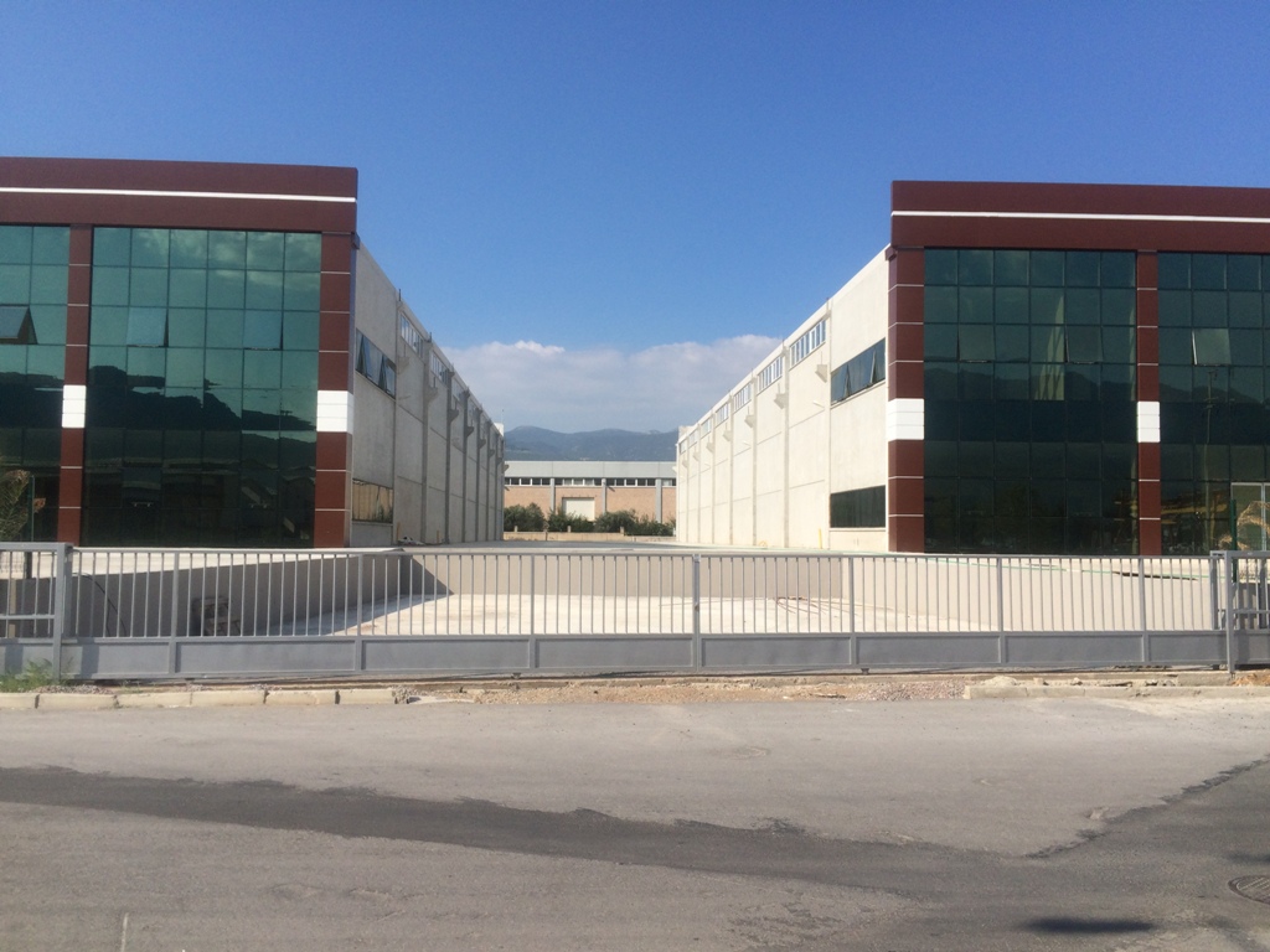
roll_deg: -0.1
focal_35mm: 29
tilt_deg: +3.7
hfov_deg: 61.7
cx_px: 635
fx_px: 1064
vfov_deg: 48.2
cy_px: 476
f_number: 2.2
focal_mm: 4.15
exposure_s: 1/3165
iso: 32
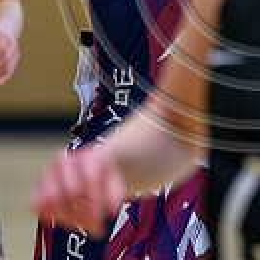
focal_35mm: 882
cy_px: -74
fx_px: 7495
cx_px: 155
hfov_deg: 2.0
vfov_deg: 2.0
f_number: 3.2
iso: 3200
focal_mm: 200
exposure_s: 1/800
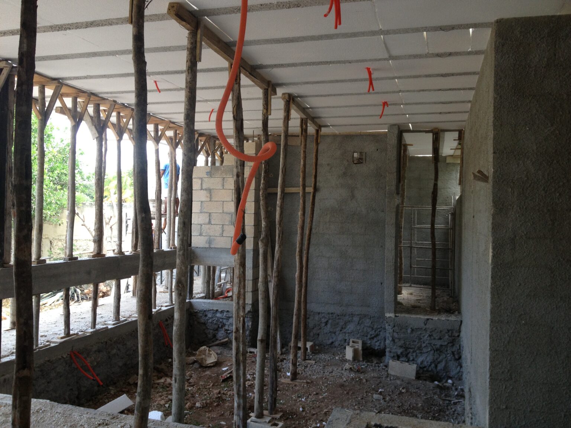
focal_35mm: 35
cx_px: 286
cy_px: 214
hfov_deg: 52.6
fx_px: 577
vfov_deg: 40.7
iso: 64
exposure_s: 1/120
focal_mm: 4.28
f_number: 2.4
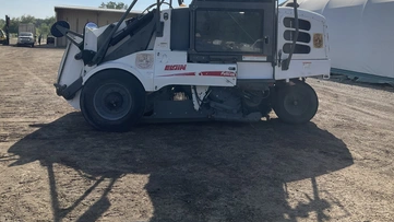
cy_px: 59
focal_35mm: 35
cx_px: 215
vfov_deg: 33.1
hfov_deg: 56.5
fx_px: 366
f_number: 1.8
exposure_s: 1/2959
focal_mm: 3
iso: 25
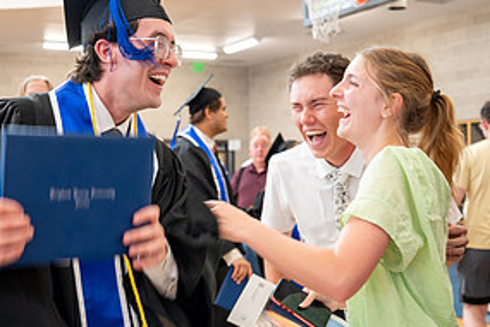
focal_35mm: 57
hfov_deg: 34.9
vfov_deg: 23.8
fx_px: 776
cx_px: 194
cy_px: 156
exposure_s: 1/160
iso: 1000
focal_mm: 24
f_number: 2.8
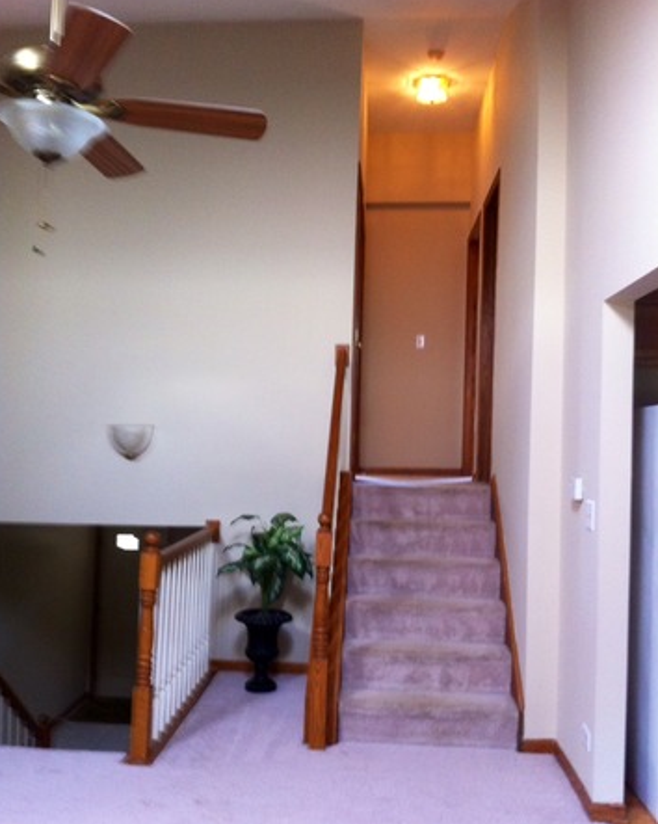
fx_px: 901
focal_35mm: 37
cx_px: 328
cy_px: 424
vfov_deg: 49.1
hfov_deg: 40.1
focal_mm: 3.85
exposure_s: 1/17
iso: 125
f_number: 2.8
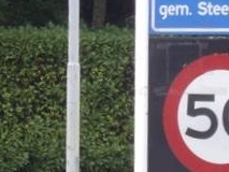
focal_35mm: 339
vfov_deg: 4.4
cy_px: 56
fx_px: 2244
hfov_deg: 5.8
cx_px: 31
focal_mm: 23.7
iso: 200
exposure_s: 1/160
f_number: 5.4
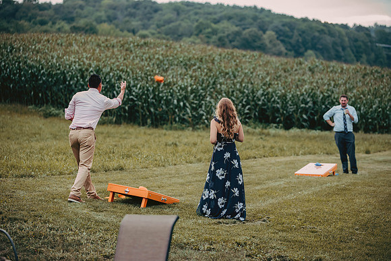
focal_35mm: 116
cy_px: 130
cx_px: 196
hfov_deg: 17.6
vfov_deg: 11.8
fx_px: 1260
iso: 1000
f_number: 2.8
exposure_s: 1/100
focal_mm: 116
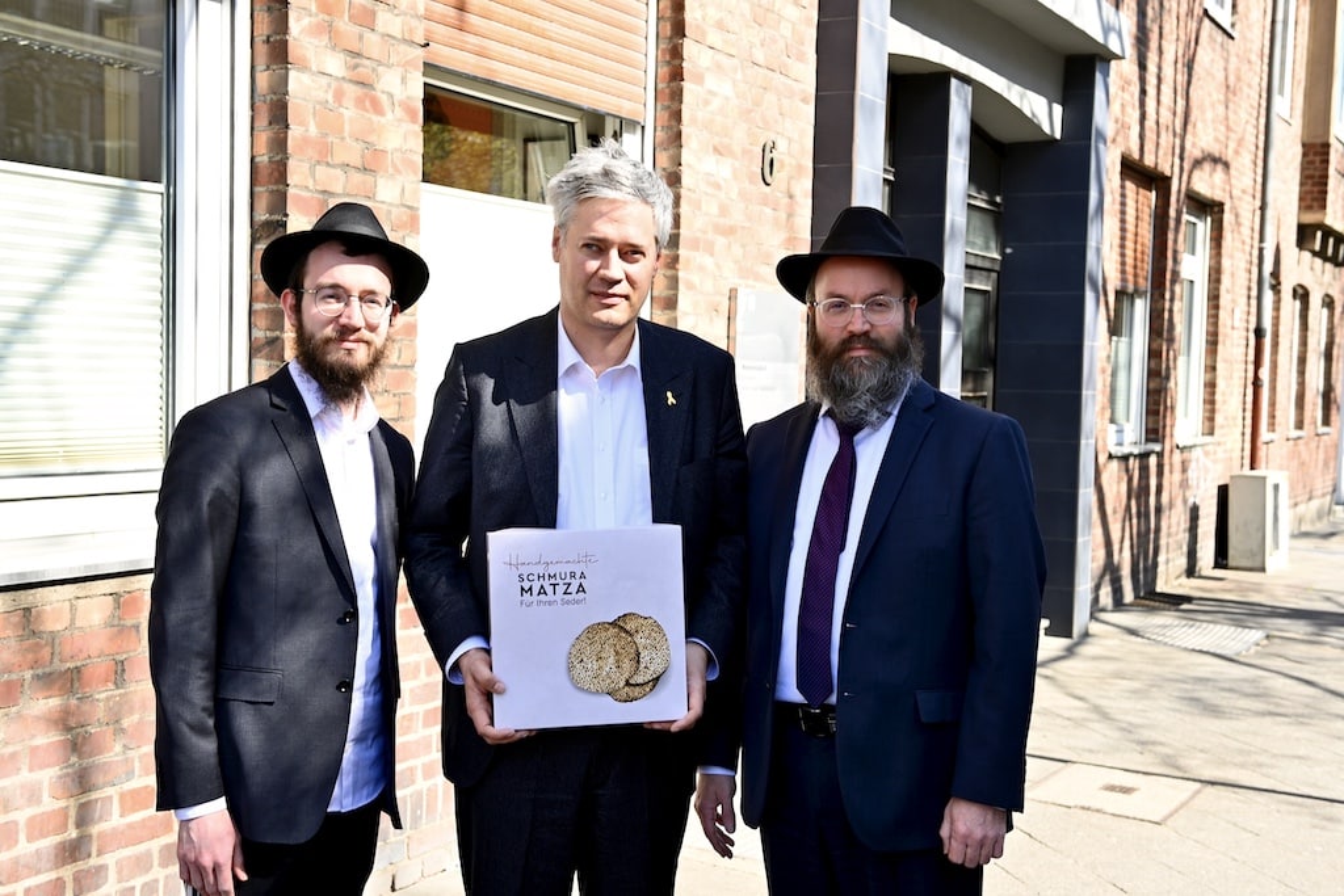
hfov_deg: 43.6
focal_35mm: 45
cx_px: 672
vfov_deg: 29.9
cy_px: 448
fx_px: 1680
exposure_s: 1/100
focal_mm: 45
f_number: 5
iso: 100
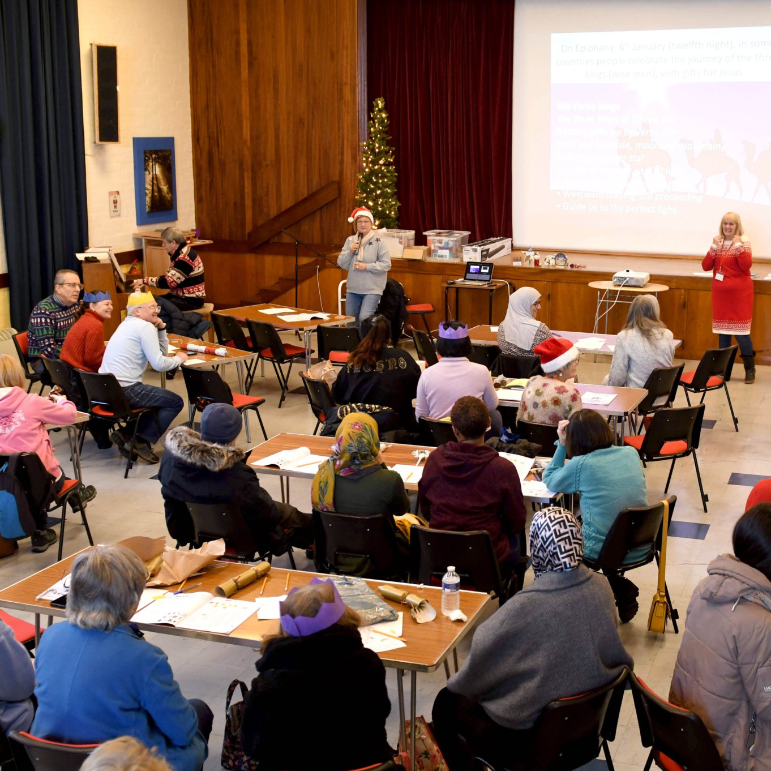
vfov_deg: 36.8
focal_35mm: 46
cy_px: 386
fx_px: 1159
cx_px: 534
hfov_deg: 36.3
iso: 1250
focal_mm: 24
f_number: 3.2
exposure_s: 1/125
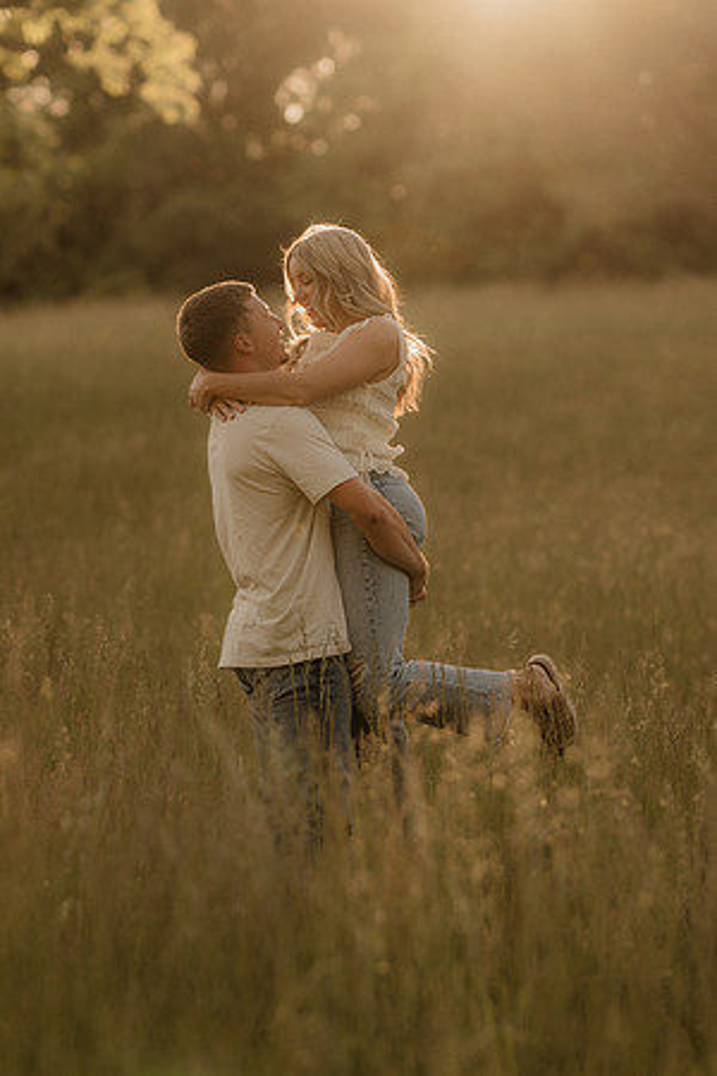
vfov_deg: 16.1
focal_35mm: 127
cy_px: 538
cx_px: 358
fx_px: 3794
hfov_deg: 10.8
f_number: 2
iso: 250
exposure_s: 1/1000
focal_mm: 85
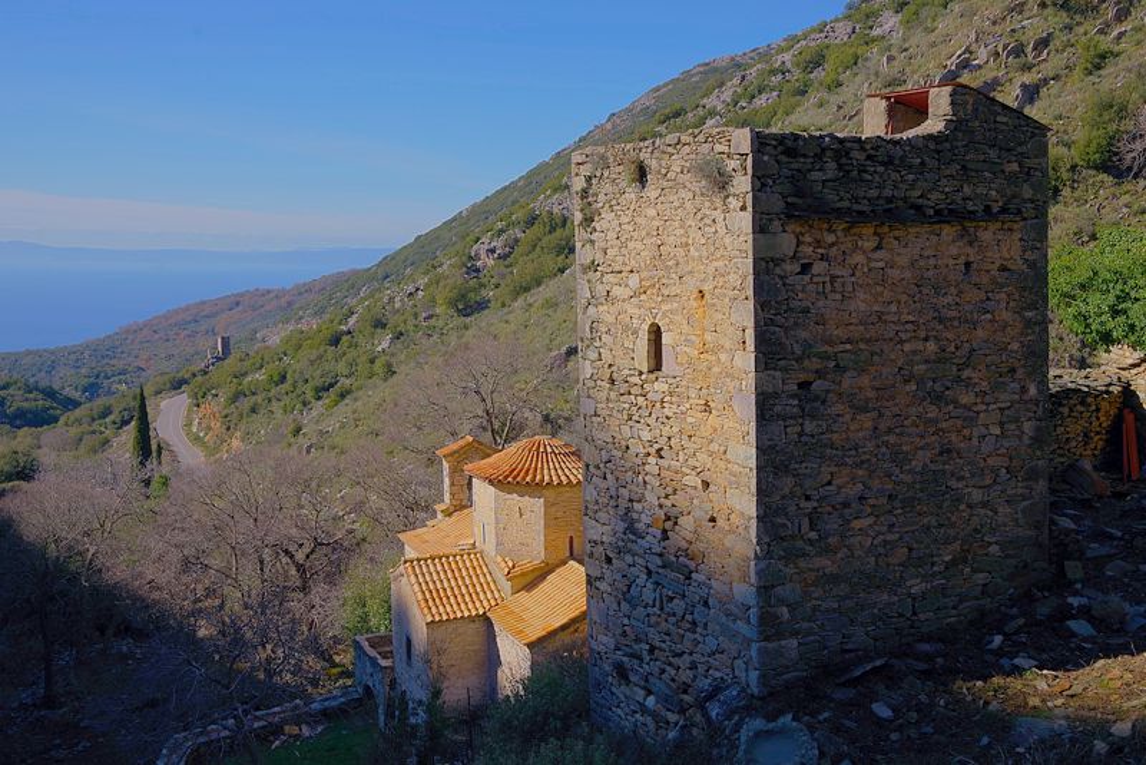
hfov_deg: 55.8
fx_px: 1083
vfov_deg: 38.9
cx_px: 573
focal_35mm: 34
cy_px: 382
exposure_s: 1/800
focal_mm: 34
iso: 200
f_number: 10
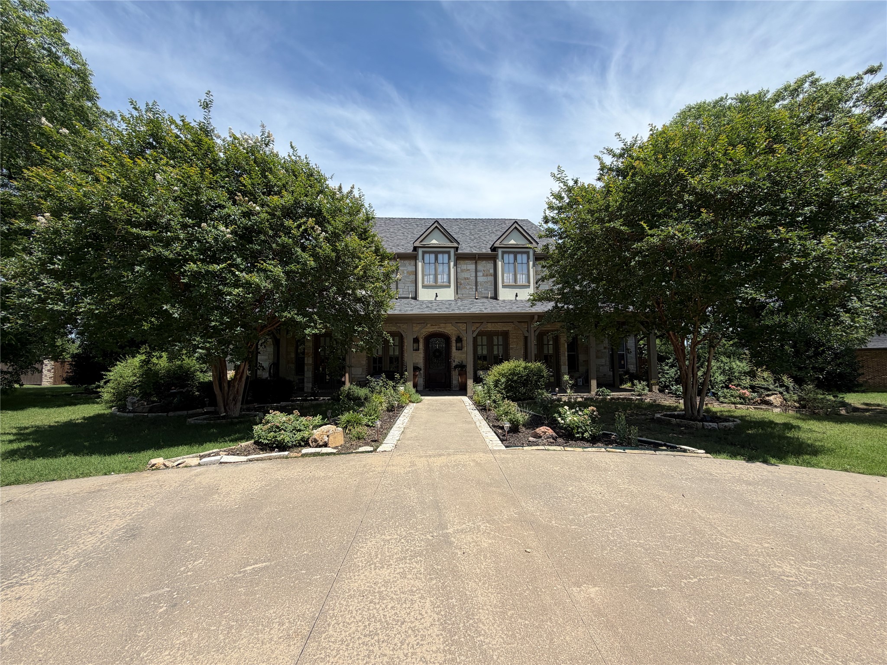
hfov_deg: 102.1
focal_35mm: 14
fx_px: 359
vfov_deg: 85.7
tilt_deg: +5.4
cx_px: 444
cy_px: 332
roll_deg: +0.6
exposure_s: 1/830
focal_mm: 2.22
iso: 20
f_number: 2.2
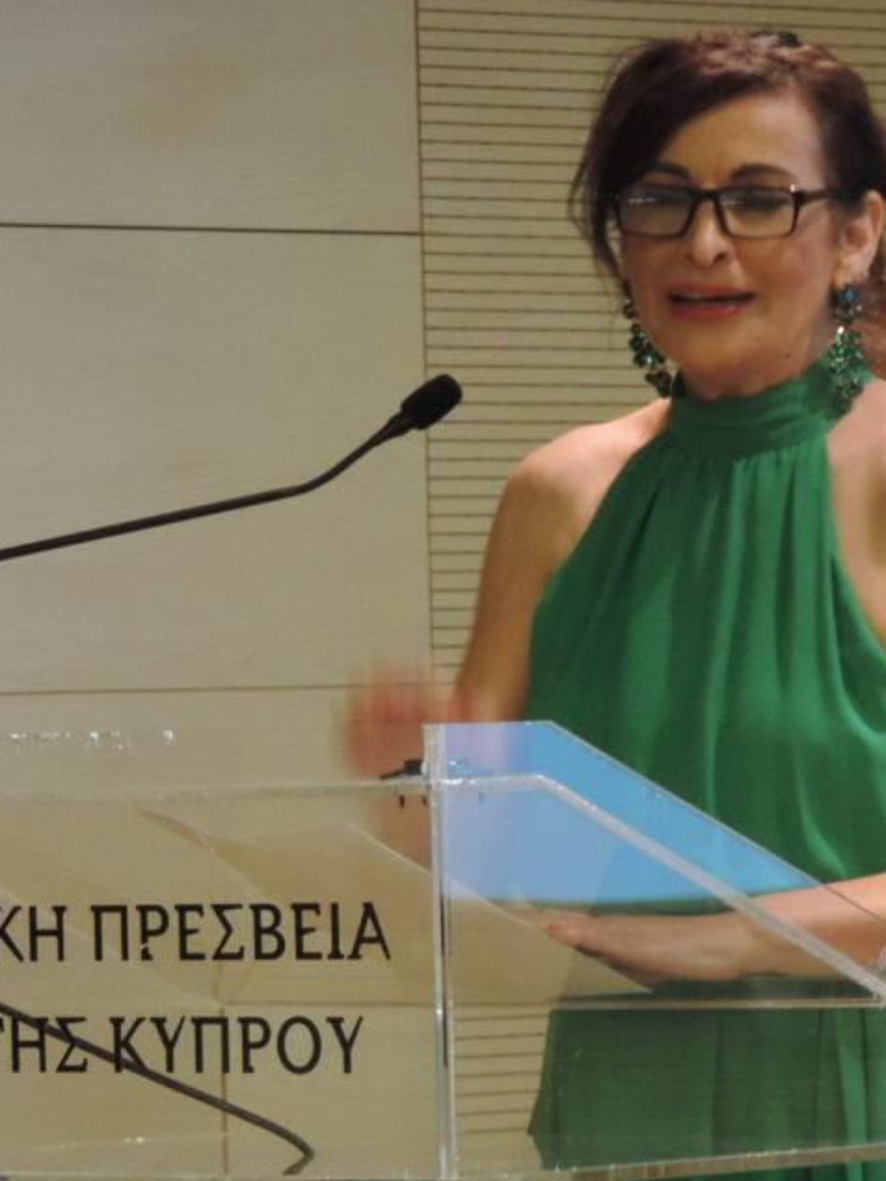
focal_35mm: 274
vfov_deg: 7.2
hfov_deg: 5.4
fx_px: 9354
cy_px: 567
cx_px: 449
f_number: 4.5
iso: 800
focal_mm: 30.3
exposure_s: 1/25
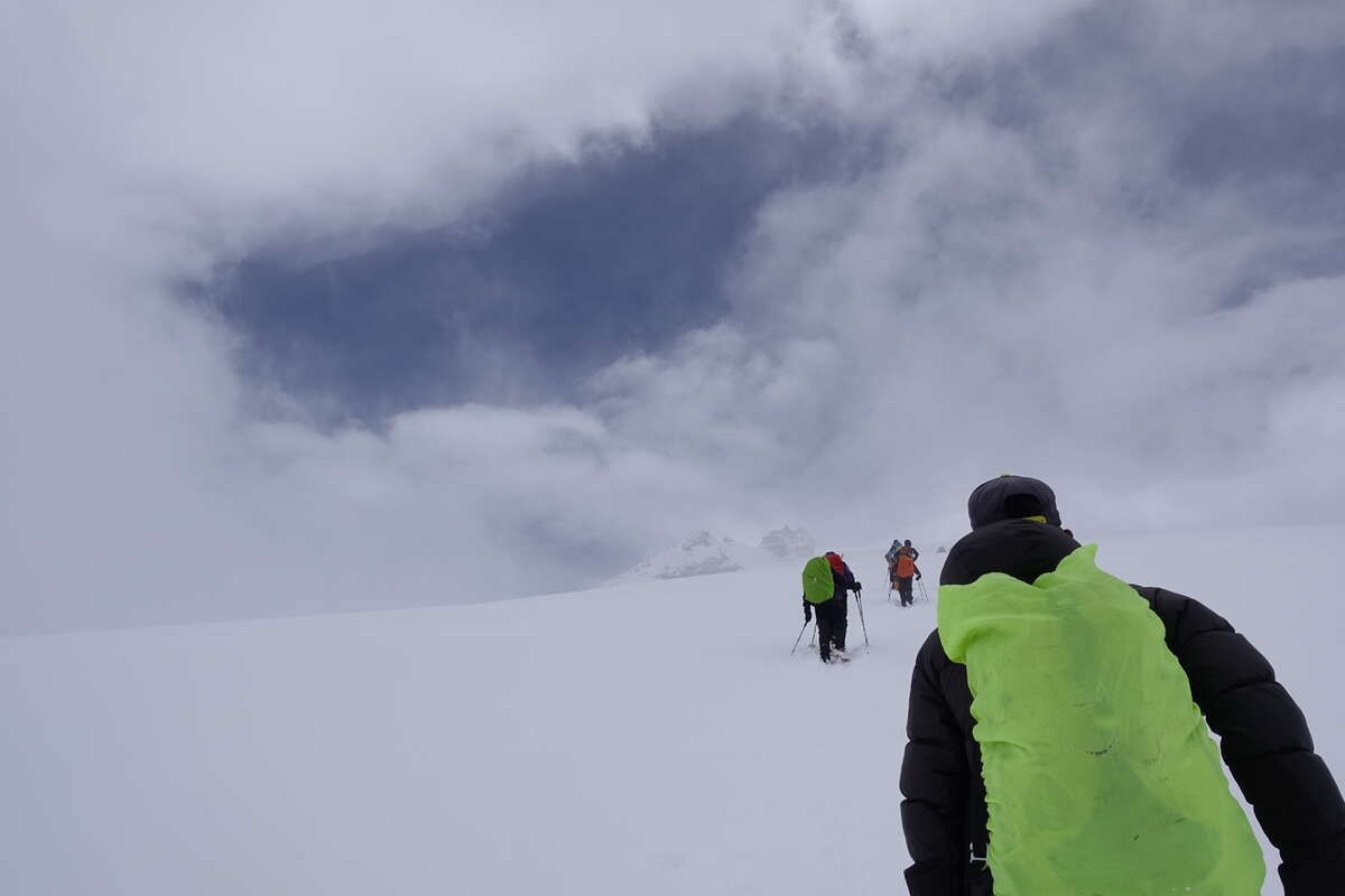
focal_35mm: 24
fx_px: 897
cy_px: 448
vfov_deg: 53.1
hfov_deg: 73.7
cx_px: 672
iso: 125
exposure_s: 1/400
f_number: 5.6
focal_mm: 8.8
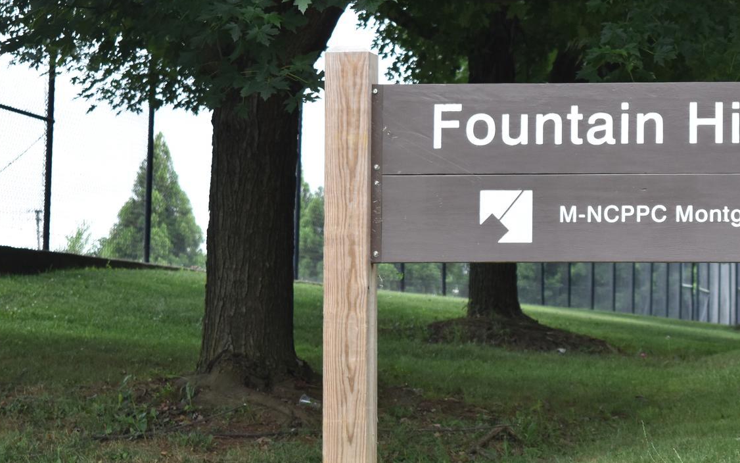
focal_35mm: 153
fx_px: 3084
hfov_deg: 13.6
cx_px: 653
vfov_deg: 8.6
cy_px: 167
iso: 400
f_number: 6.3
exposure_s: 1/160
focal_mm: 55
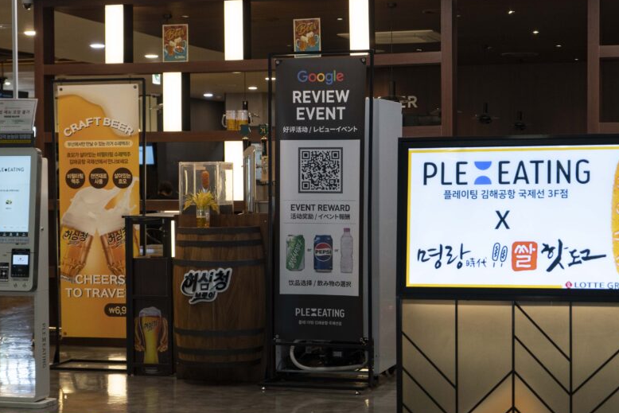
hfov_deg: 25.7
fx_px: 1359
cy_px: 210
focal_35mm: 79
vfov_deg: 17.3
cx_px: 286
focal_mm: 60
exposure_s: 1/160
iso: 1600
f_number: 5.6
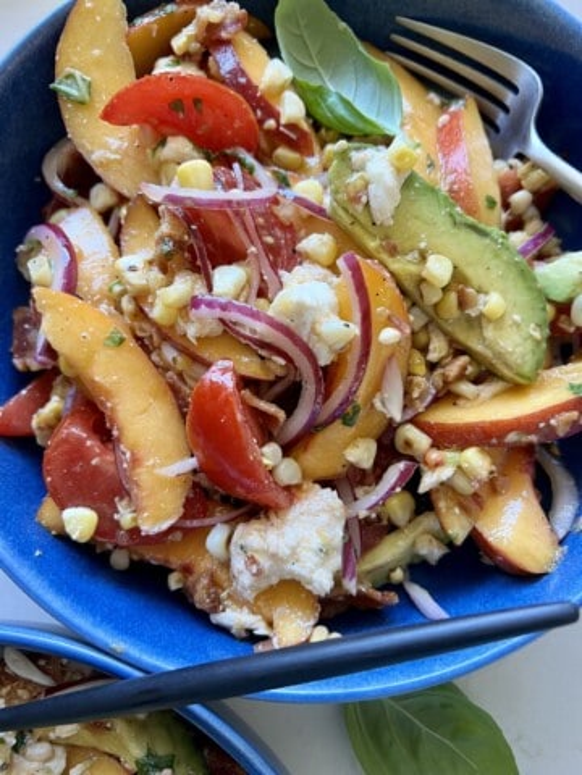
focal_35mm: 26
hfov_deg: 53.1
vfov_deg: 67.3
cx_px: 291
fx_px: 583
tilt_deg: -81.1
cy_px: 388
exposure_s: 1/86
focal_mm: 5.7
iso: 125
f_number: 1.5
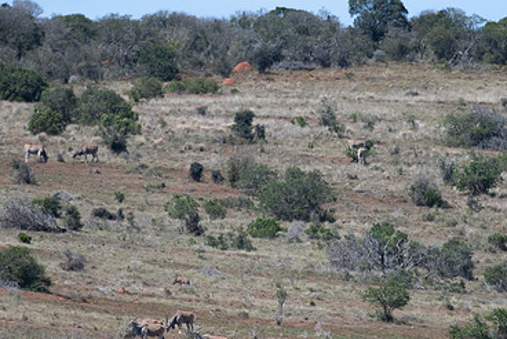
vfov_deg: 1.4
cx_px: 311
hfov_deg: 2.1
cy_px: 192
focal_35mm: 981
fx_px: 13826
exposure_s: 1/4000
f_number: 7.1
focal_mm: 600
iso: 1000
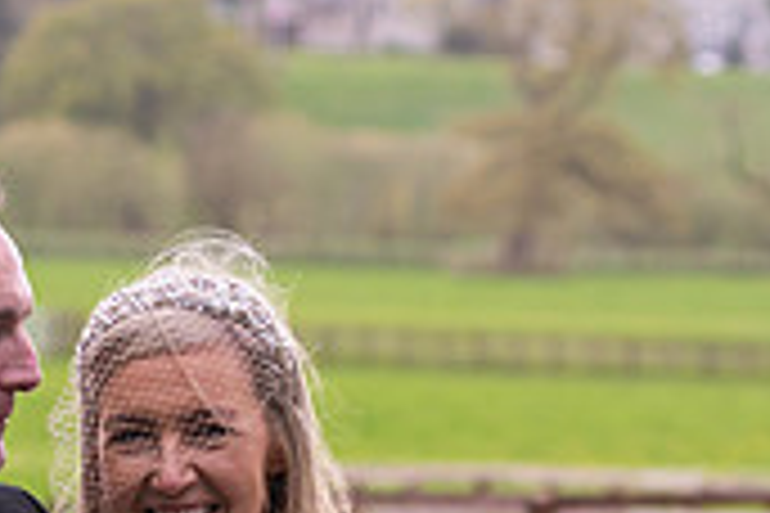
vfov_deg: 5.0
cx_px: 171
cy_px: 673
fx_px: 5796
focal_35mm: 271
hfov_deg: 7.6
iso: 100
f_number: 3.5
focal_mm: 80
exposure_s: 1/160
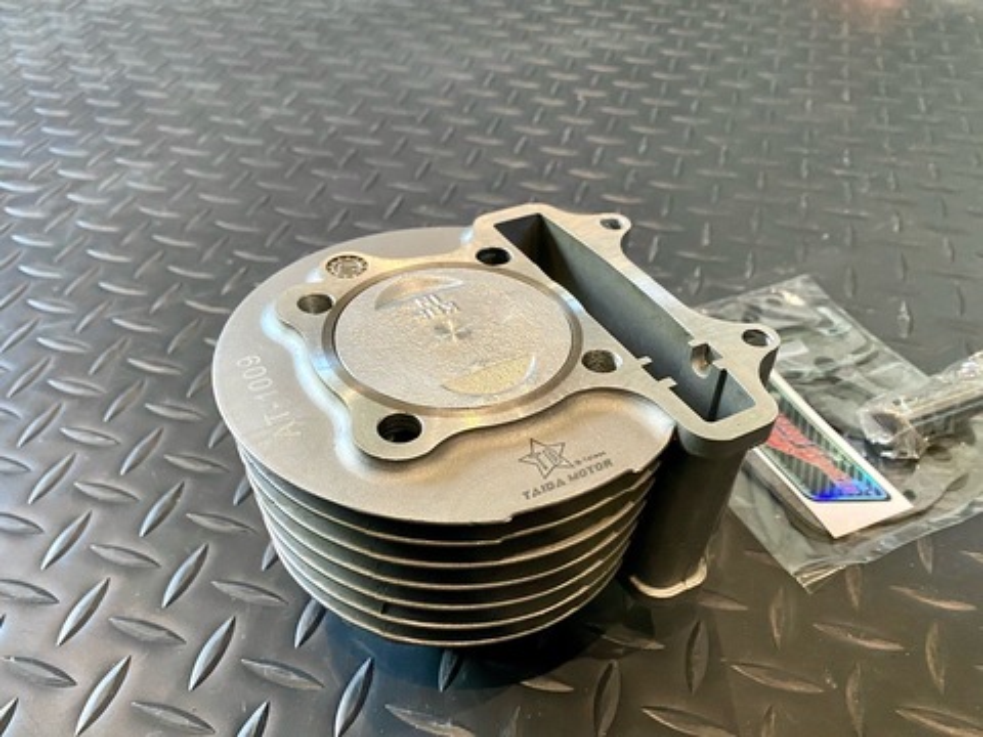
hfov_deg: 67.3
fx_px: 738
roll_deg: +1.6
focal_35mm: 26
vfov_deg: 53.1
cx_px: 492
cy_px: 368
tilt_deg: -42.3
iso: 500
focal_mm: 4.25
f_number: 1.8
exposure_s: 1/50
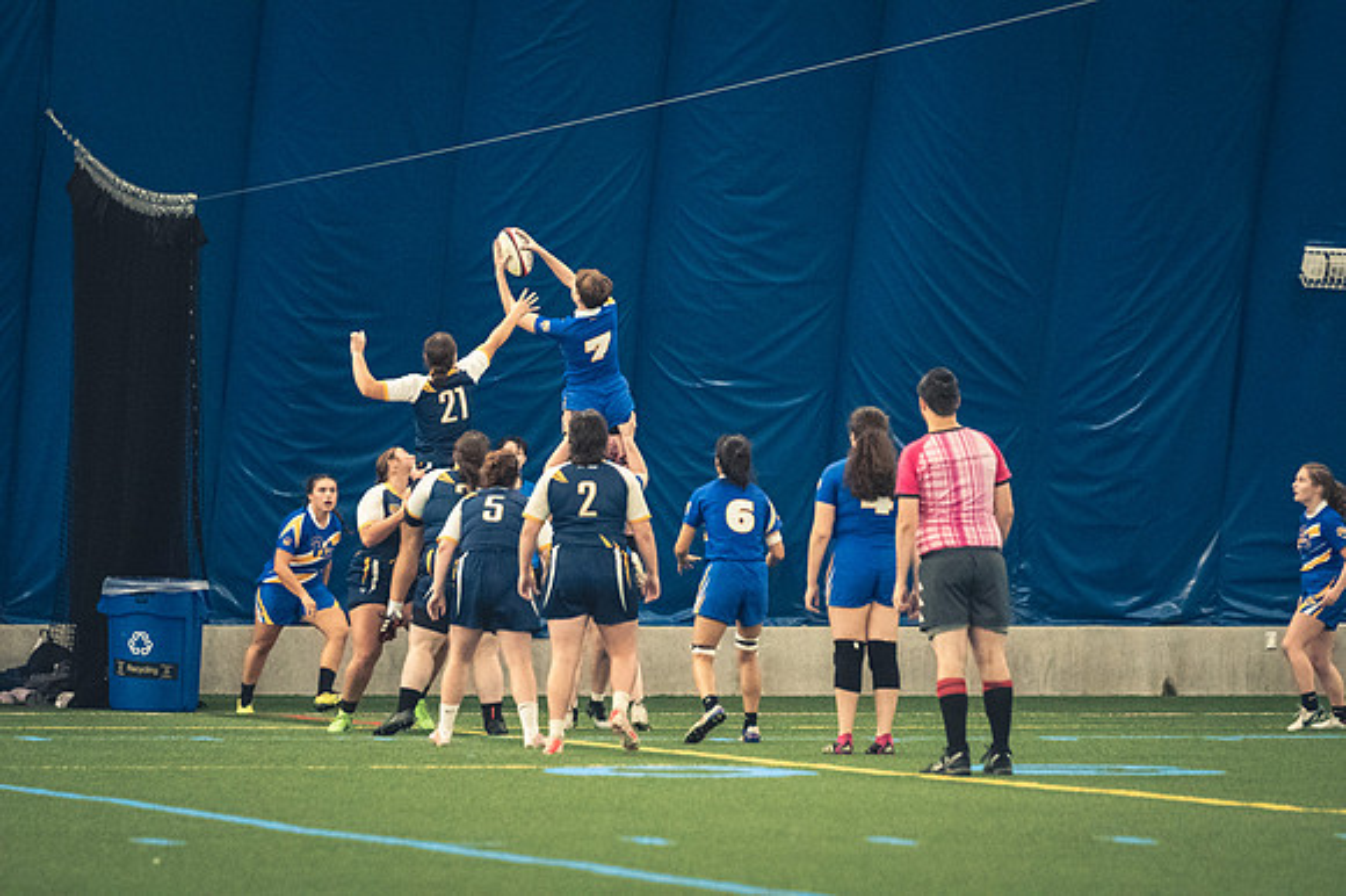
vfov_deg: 4.6
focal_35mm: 300
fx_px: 11210
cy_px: 448
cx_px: 673
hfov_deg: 6.9
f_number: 2.8
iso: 12800
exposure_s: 1/500
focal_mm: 200
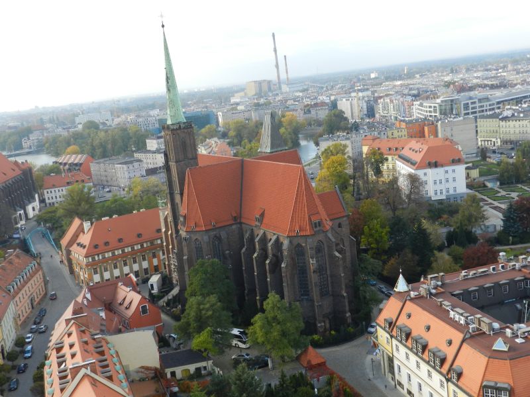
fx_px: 582
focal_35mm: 38
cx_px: 265
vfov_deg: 37.7
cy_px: 198
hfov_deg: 49.0
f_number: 4
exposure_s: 1/320
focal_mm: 6.7
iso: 160
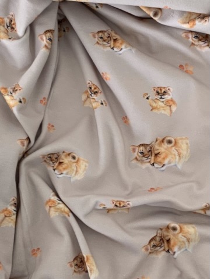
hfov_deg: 53.1
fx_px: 210
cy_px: 140
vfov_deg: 67.3
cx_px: 105
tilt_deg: -82.5
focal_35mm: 26
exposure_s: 1/106
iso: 100
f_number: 1.8
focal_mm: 4.25
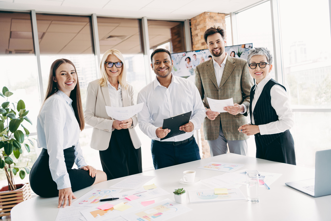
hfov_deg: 58.7
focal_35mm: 32
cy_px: 110
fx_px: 294
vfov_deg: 41.1
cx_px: 166
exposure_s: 1/200
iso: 500
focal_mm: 32
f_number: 2.8
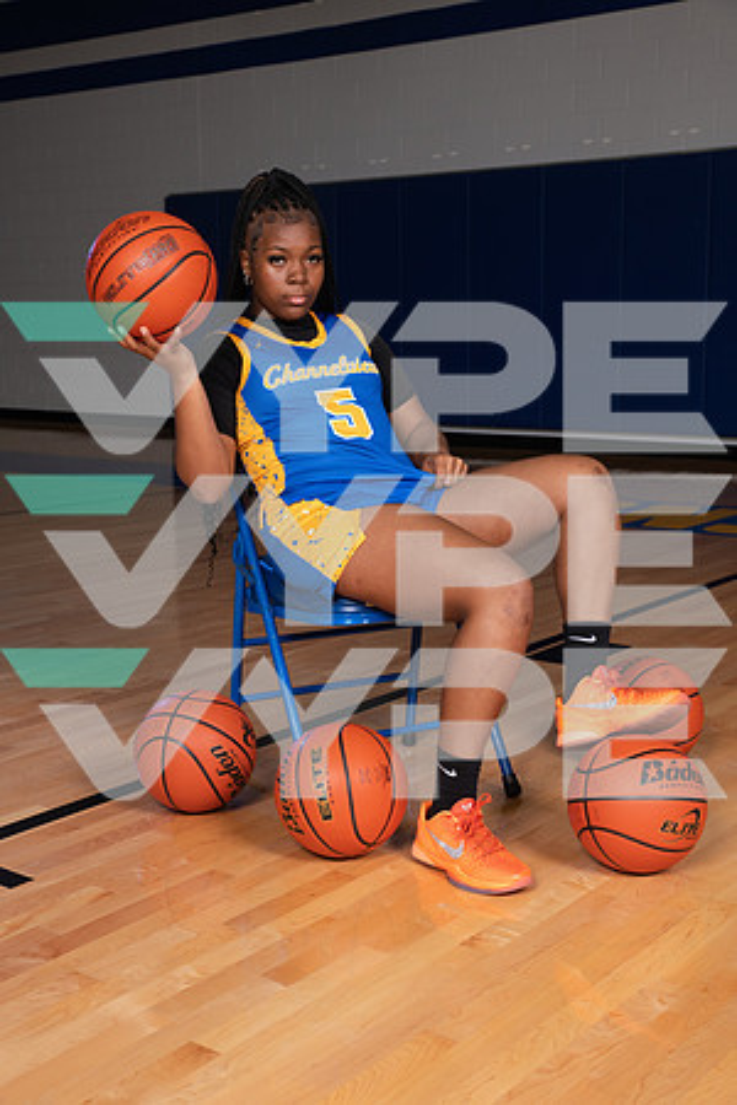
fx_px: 1474
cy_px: 552
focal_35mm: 48
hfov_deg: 28.1
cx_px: 368
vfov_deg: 41.1
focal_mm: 48
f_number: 7.1
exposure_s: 1/320
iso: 500
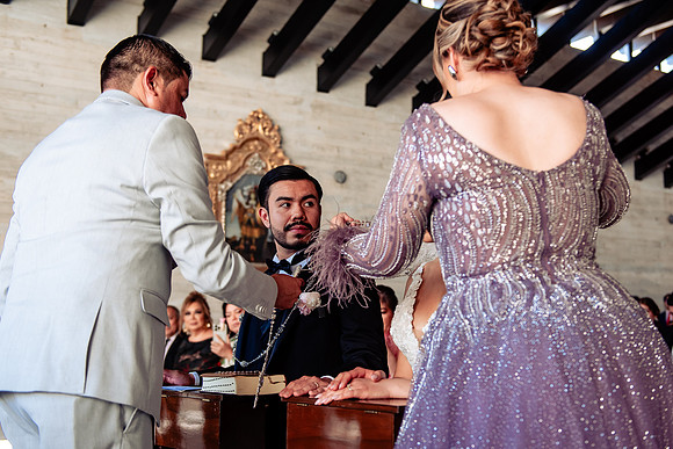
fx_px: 806
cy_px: 243
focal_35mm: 43
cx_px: 375
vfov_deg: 31.1
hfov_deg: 45.3
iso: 500
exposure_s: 1/400
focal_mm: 38
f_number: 3.2
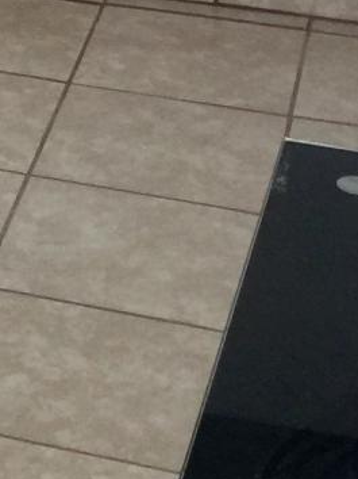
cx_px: -413
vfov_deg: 11.1
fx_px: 2264
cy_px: -436
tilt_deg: -11.7
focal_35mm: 164
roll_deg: +1.0
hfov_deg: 8.5
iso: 50
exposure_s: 1/30
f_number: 2.2
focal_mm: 4.15
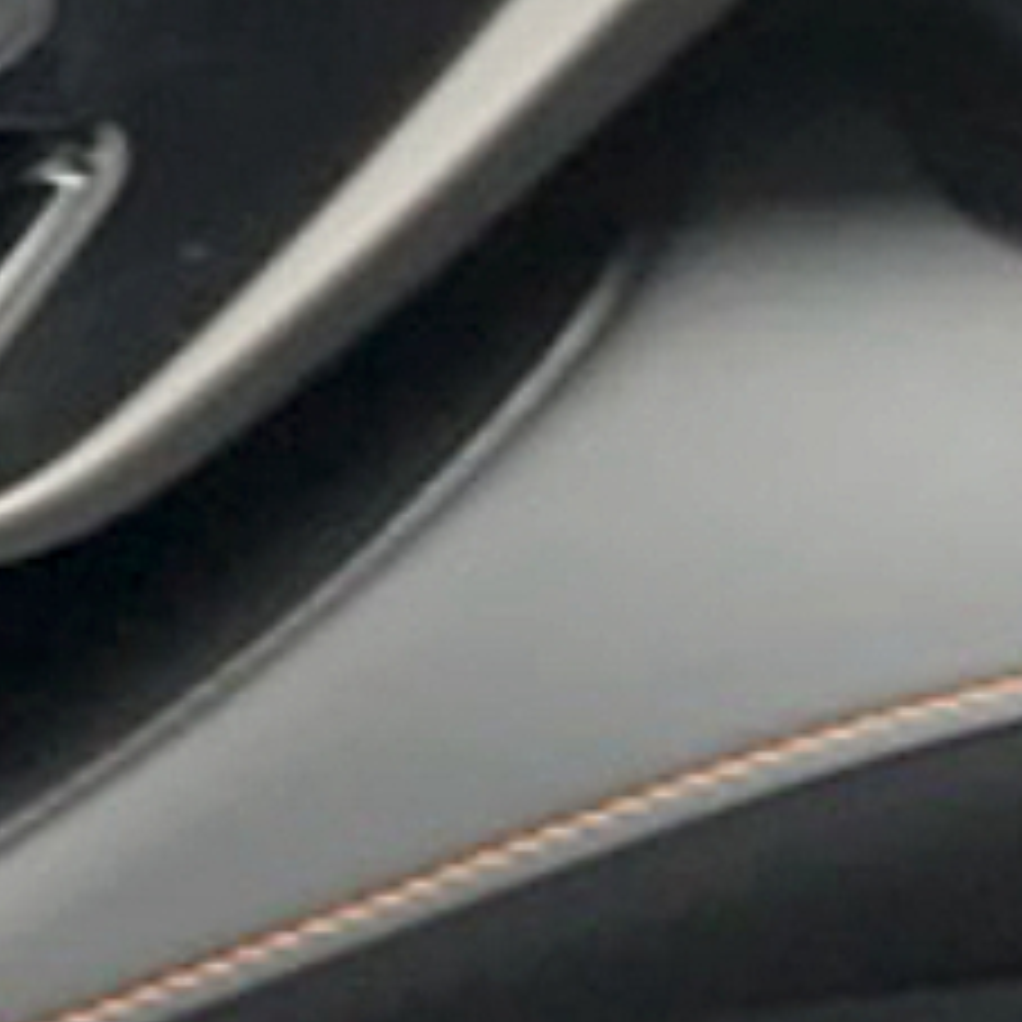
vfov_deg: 9.4
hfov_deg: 8.2
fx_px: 6246
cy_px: 630
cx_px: -1805
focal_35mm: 187
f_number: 1.8
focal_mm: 3
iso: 64
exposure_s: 1/60
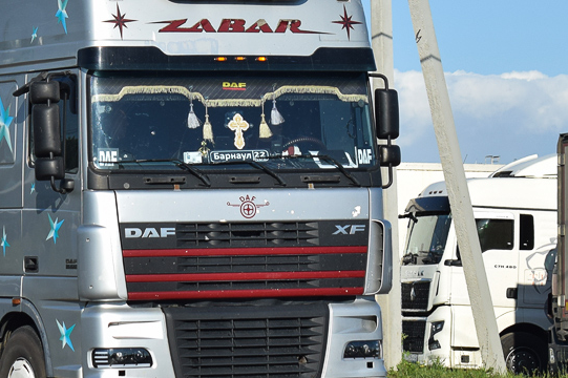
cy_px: 118
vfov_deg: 7.5
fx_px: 2887
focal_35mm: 183
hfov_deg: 11.1
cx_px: 23
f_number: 6.3
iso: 200
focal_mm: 55
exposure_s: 1/1000
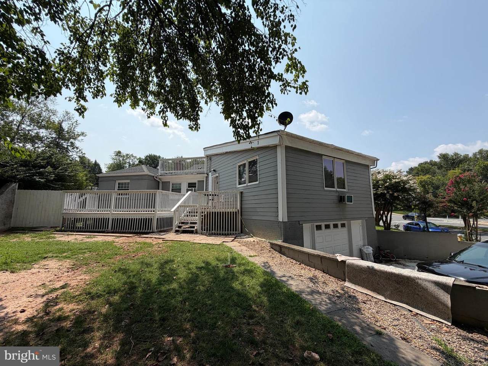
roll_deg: +0.6
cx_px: 244
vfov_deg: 85.7
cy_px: 183
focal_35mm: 14
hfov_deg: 102.1
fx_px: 197
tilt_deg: +7.6
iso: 20
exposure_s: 1/955
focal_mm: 2.22
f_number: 2.2
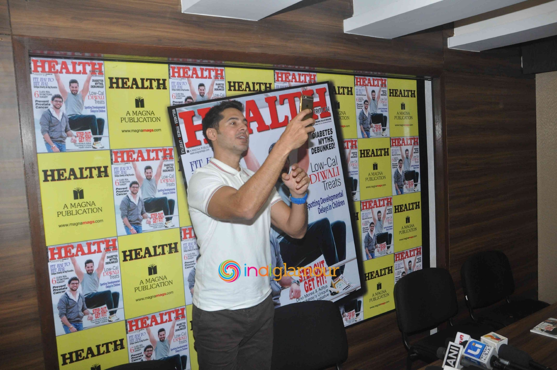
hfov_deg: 59.5
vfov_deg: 41.6
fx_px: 487
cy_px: 185
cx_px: 278
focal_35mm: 32
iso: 1000
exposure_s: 1/200
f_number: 10
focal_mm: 21
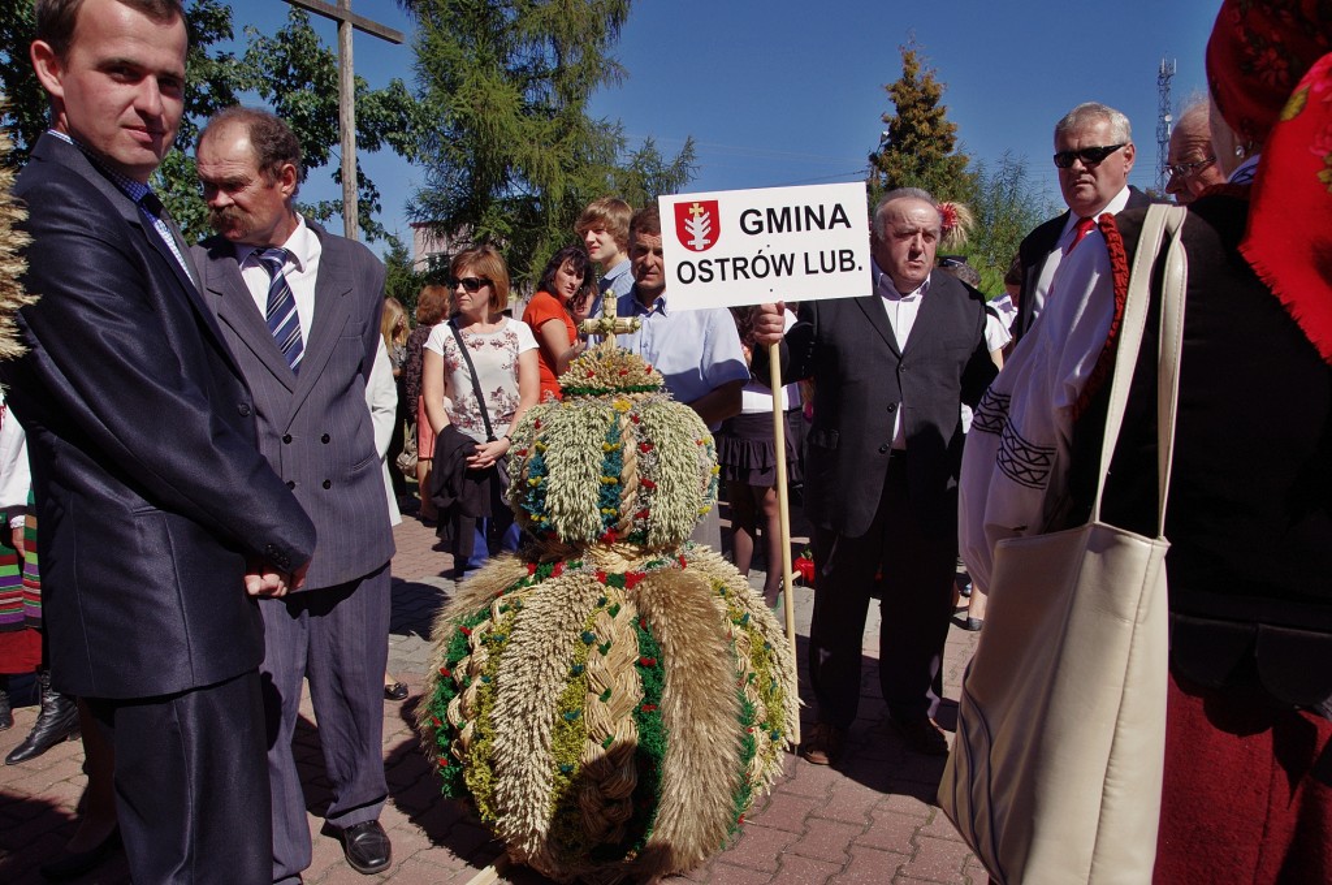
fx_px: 924
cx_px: 666
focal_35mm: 25
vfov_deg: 51.2
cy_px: 442
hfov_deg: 71.6
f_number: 6.7
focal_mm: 17.01
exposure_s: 1/500
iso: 200
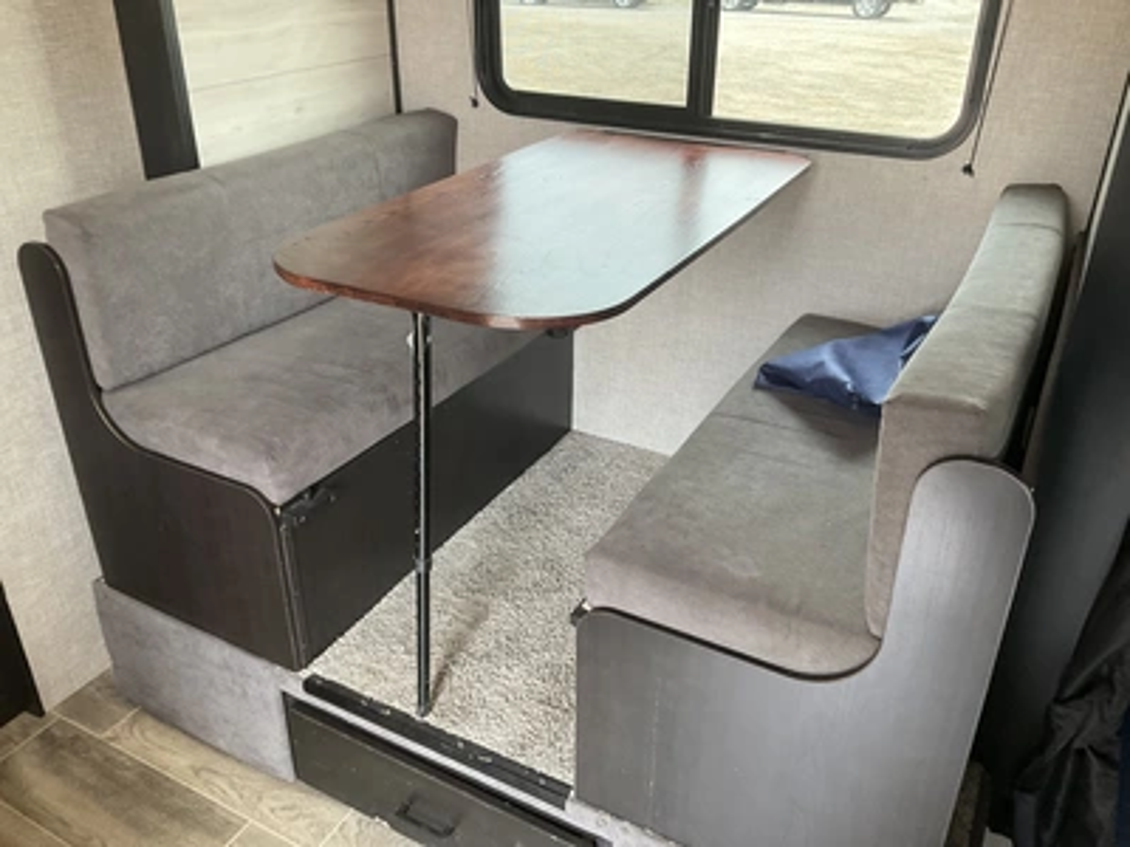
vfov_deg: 48.2
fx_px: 947
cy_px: 424
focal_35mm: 29
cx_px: 565
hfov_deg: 61.7
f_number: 1.8
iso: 64
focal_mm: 3
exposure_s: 1/66
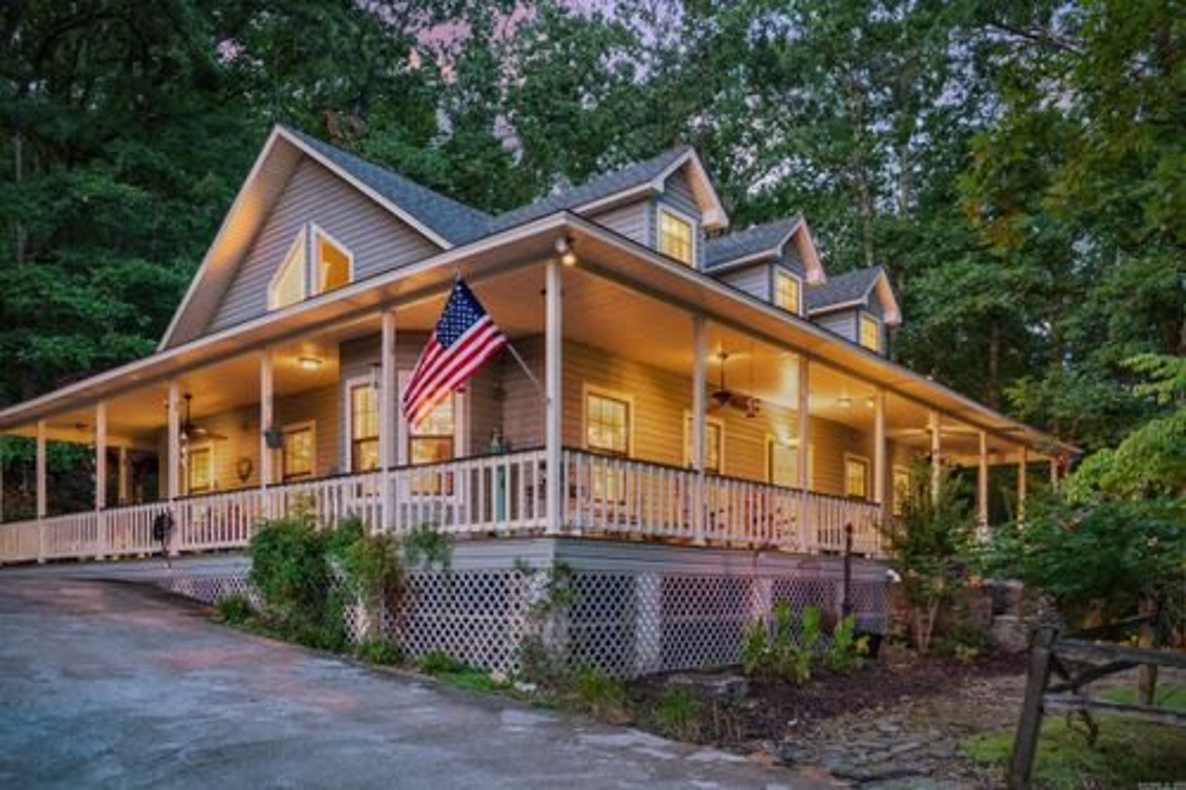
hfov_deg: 67.4
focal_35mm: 27
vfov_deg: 47.9
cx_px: 593
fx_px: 889
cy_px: 395
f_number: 7.1
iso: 320
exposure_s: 1/100
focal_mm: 18
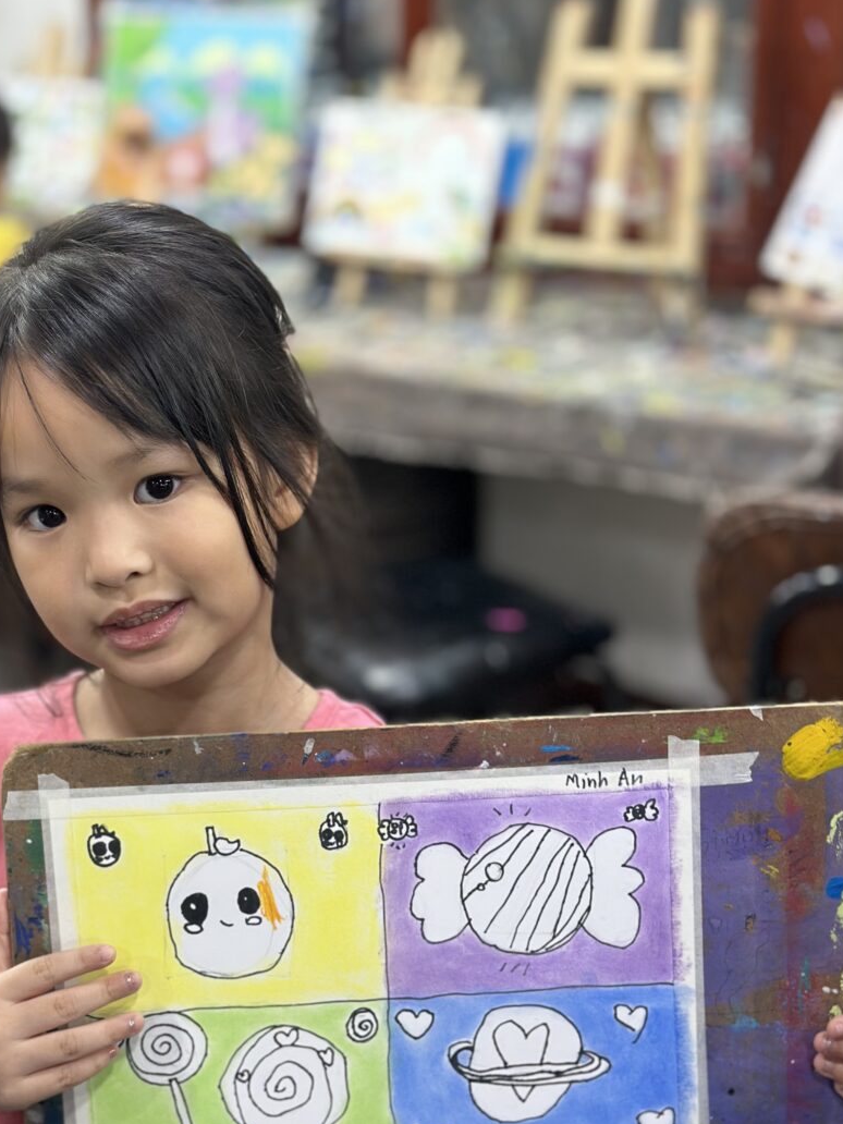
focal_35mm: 62
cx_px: 304
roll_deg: +0.7
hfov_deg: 23.6
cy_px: 661
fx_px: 2013
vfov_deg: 31.1
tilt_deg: -19.4
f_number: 1.78
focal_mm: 6.86
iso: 100
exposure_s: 1/50
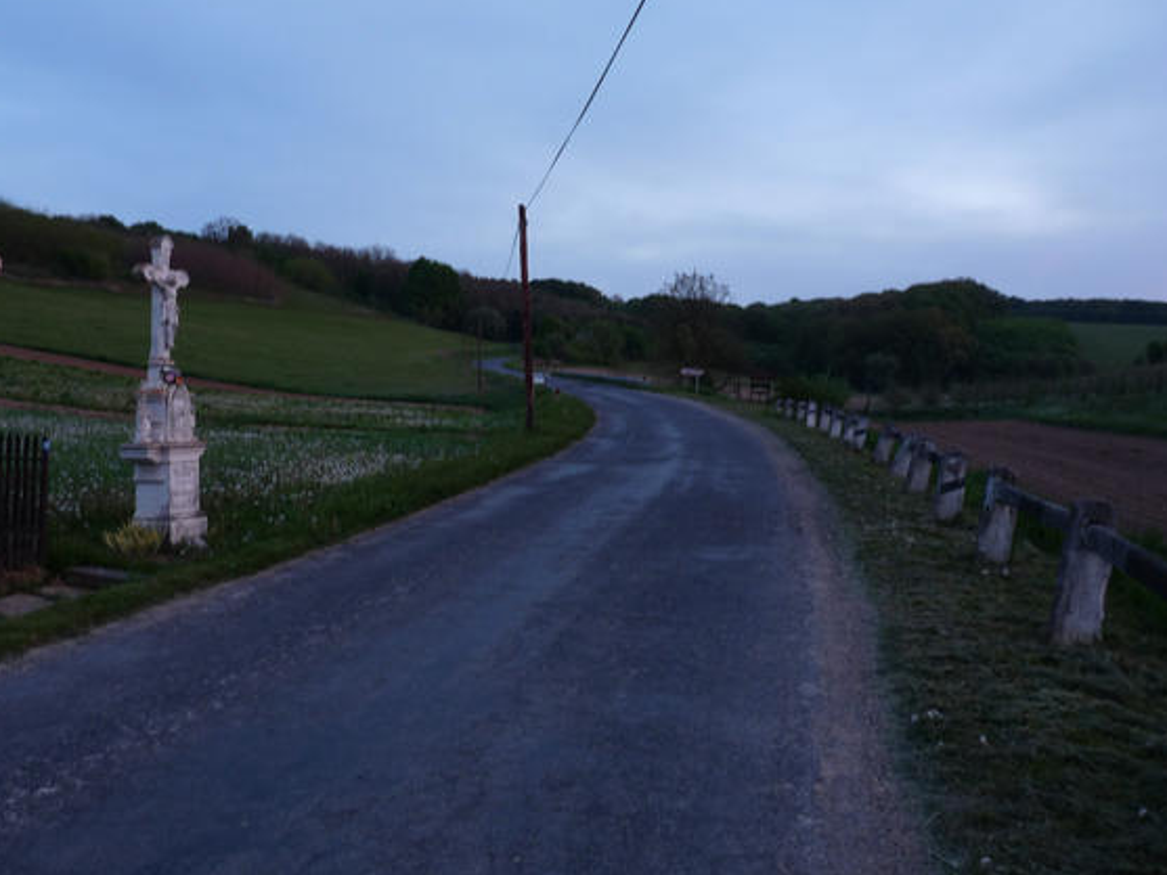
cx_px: 526
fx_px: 1045
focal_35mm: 31
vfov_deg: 45.4
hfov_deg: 58.2
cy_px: 394
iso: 100
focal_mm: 4.8
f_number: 2.8
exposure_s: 1/8
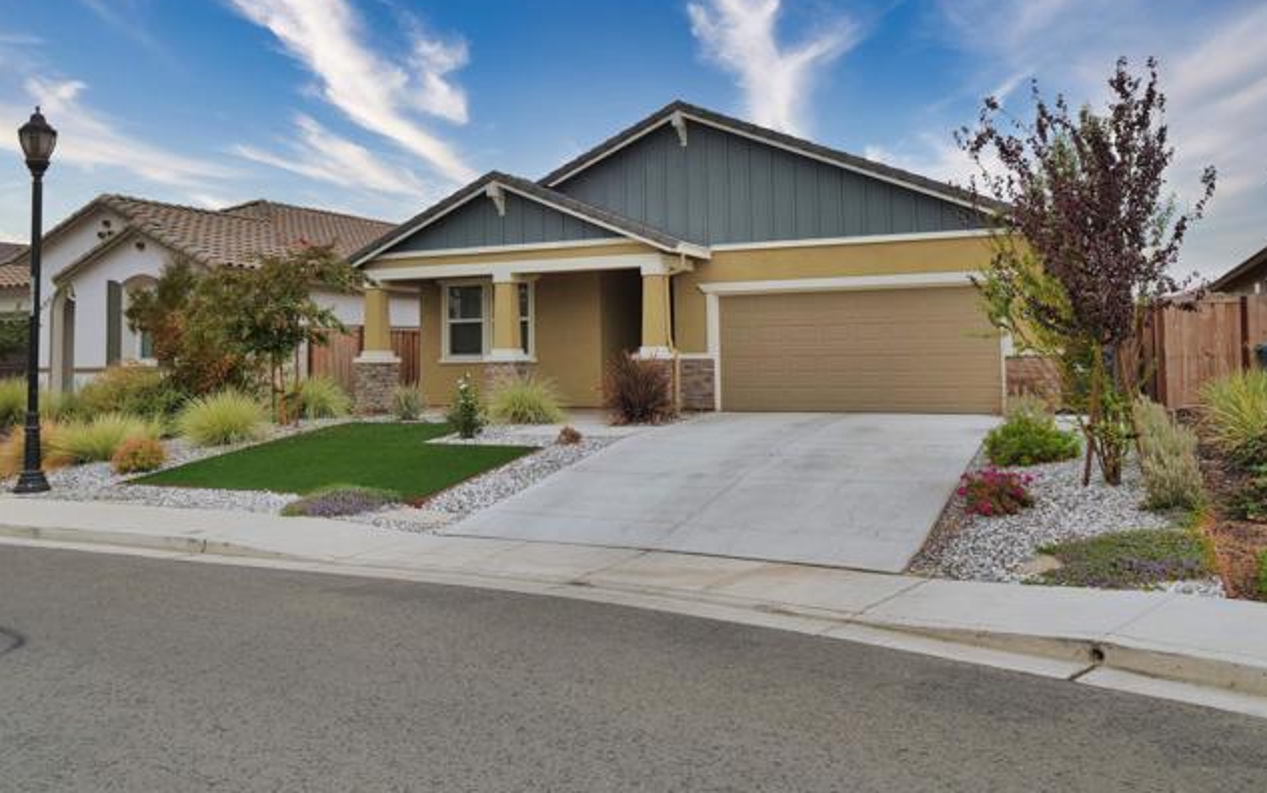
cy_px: 328
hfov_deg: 62.9
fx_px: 1036
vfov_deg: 41.7
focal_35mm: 30
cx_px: 639
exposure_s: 1/320
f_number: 6.3
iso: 250
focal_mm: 14
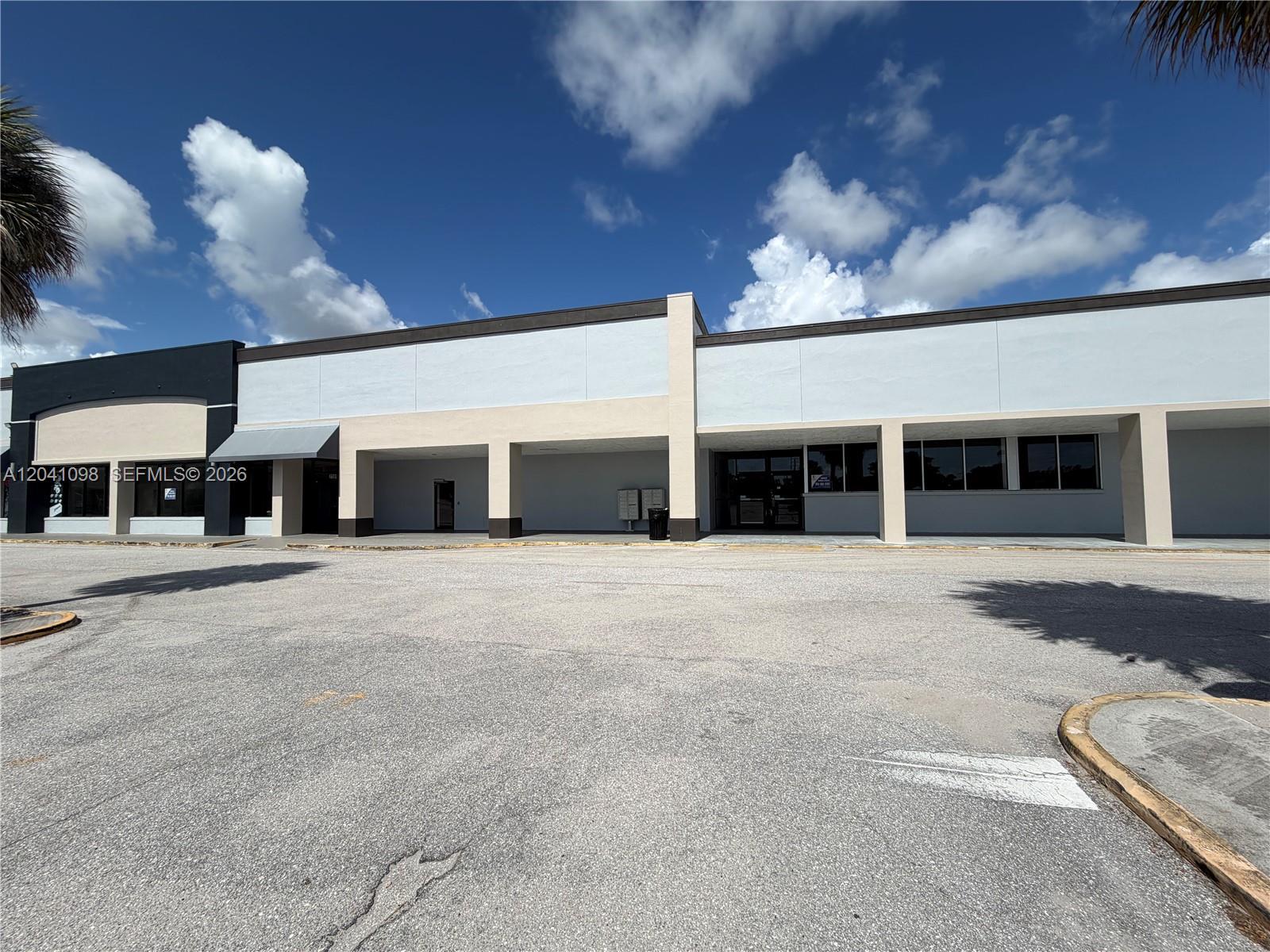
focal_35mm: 14
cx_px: 635
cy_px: 476
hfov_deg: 102.1
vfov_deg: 85.7
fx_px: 514
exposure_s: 1/2024
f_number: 2.2
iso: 20
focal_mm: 2.22
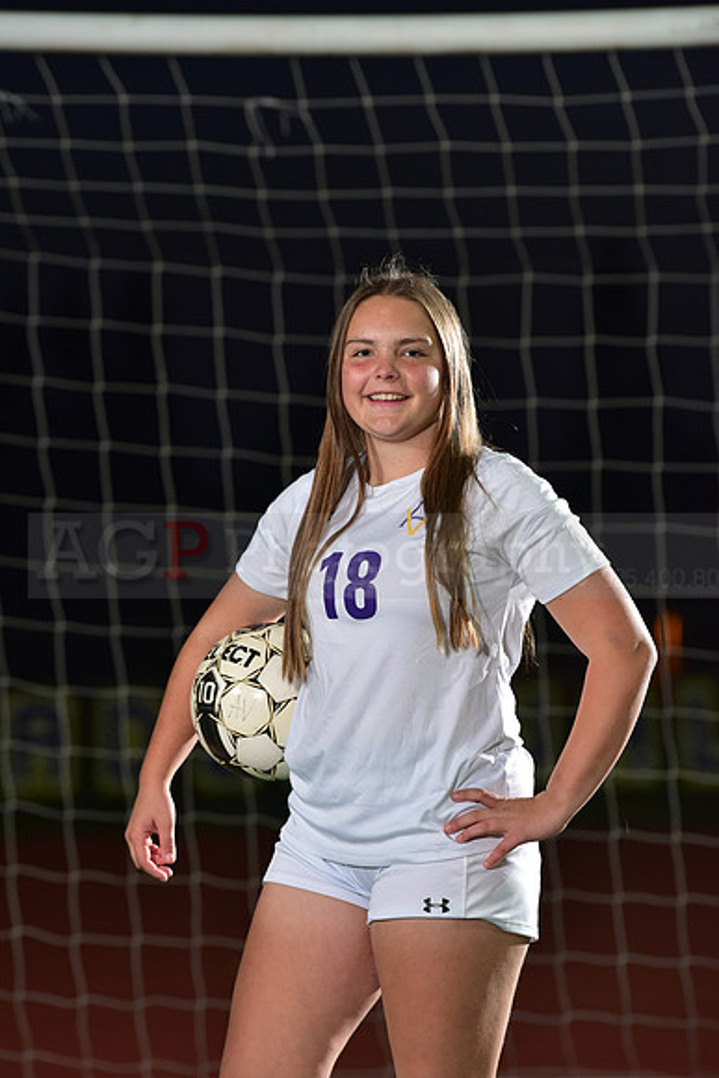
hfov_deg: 6.9
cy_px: 539
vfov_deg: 10.3
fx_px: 5988
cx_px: 360
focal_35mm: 200
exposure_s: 1/200
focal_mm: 200
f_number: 5
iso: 1000
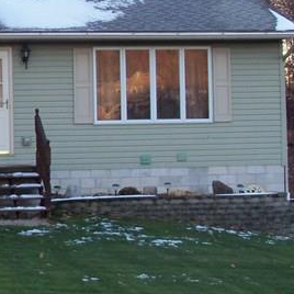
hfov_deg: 13.6
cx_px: -196
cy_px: 92
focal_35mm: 118
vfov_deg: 14.7
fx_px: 1134
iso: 64
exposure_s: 1/60
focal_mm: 6.3
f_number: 3
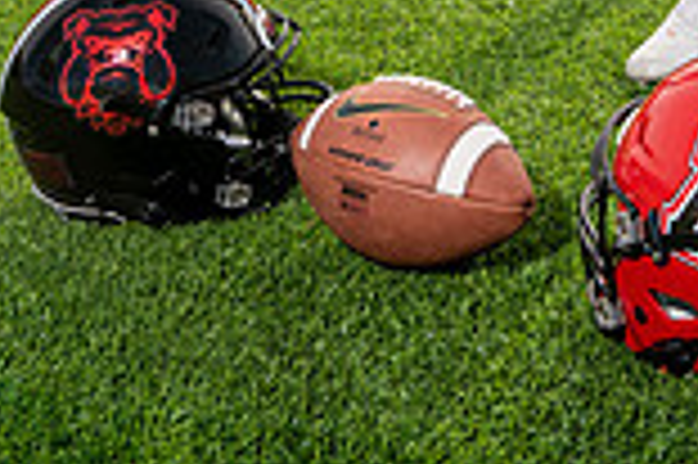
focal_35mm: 93
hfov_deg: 21.7
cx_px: 536
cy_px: -545
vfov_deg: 12.4
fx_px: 1801
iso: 100
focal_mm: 32
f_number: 6.3
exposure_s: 1/250
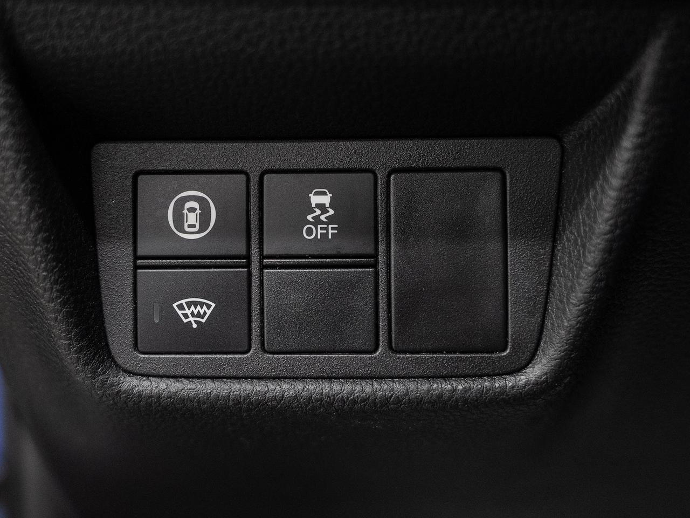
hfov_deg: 37.2
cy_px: 204
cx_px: 304
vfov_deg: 28.3
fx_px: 1025
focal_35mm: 51
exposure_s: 1/40
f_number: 3.5
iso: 1000
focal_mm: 36
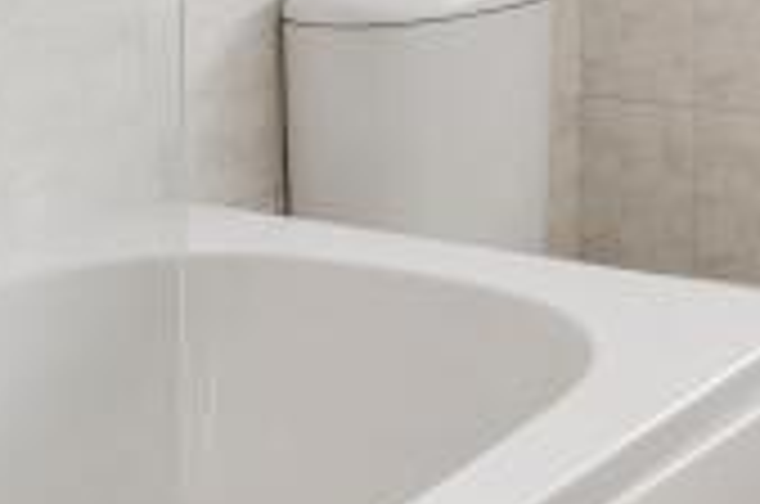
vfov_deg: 14.7
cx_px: 693
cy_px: -286
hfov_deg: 23.3
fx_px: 1791
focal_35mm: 85
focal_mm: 14
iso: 200
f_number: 16
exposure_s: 1/1.25
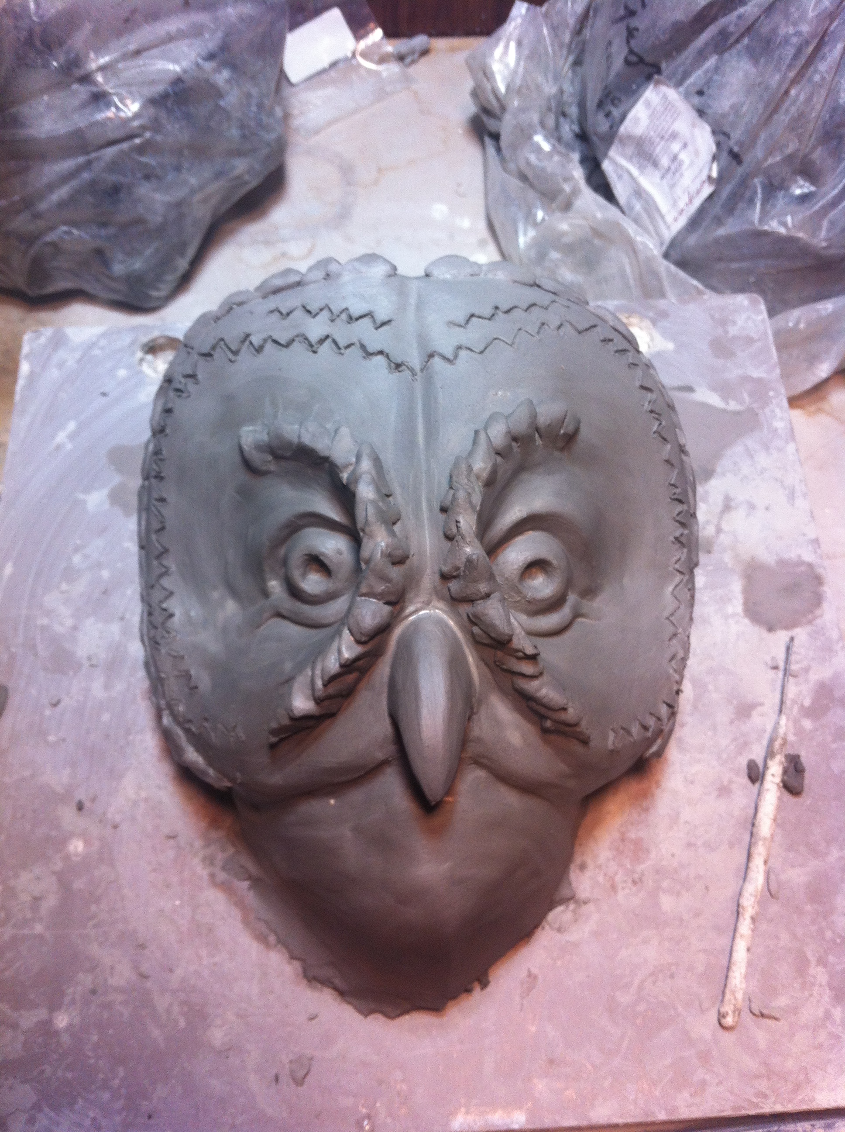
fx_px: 1142
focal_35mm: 35
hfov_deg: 40.6
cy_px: 566
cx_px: 422
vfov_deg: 52.7
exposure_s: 1/40
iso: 100
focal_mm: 3.85
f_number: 2.8
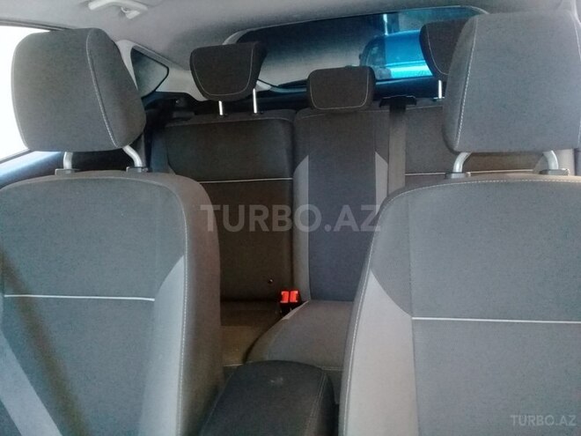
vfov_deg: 45.4
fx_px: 520
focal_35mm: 31
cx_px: 290
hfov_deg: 58.4
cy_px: 218
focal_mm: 3.3
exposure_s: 1/20
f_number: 2.2
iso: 640
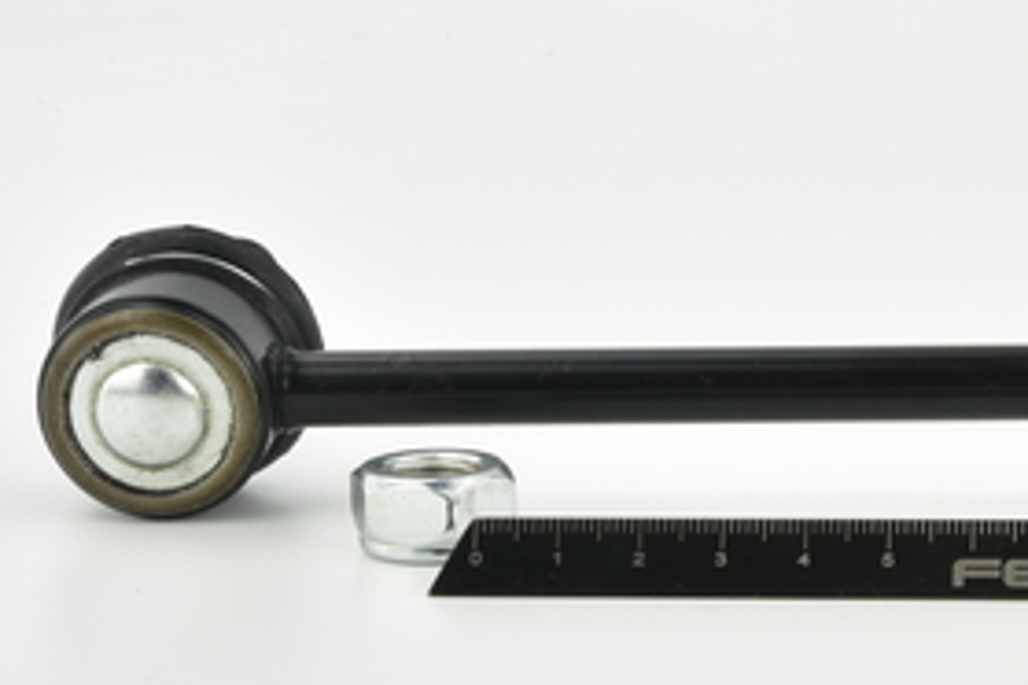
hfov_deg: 13.0
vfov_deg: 8.9
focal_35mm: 155
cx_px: 1091
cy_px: 324
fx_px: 4426
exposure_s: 1/3
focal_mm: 60
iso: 64
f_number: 29
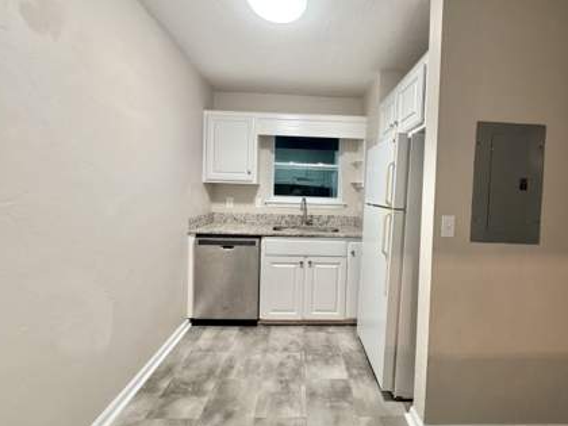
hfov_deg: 94.2
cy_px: 199
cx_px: 310
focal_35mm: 16
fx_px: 263
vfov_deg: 78.0
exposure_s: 1/60
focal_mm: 2.22
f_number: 2.2
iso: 200
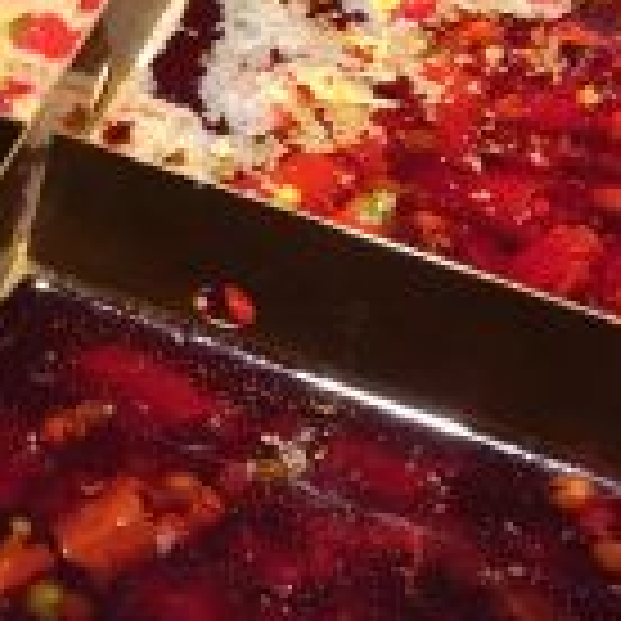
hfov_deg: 13.0
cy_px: 146
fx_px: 2639
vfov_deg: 13.4
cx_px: -180
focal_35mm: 130
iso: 32
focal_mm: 4.15
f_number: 2.2
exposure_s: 1/33
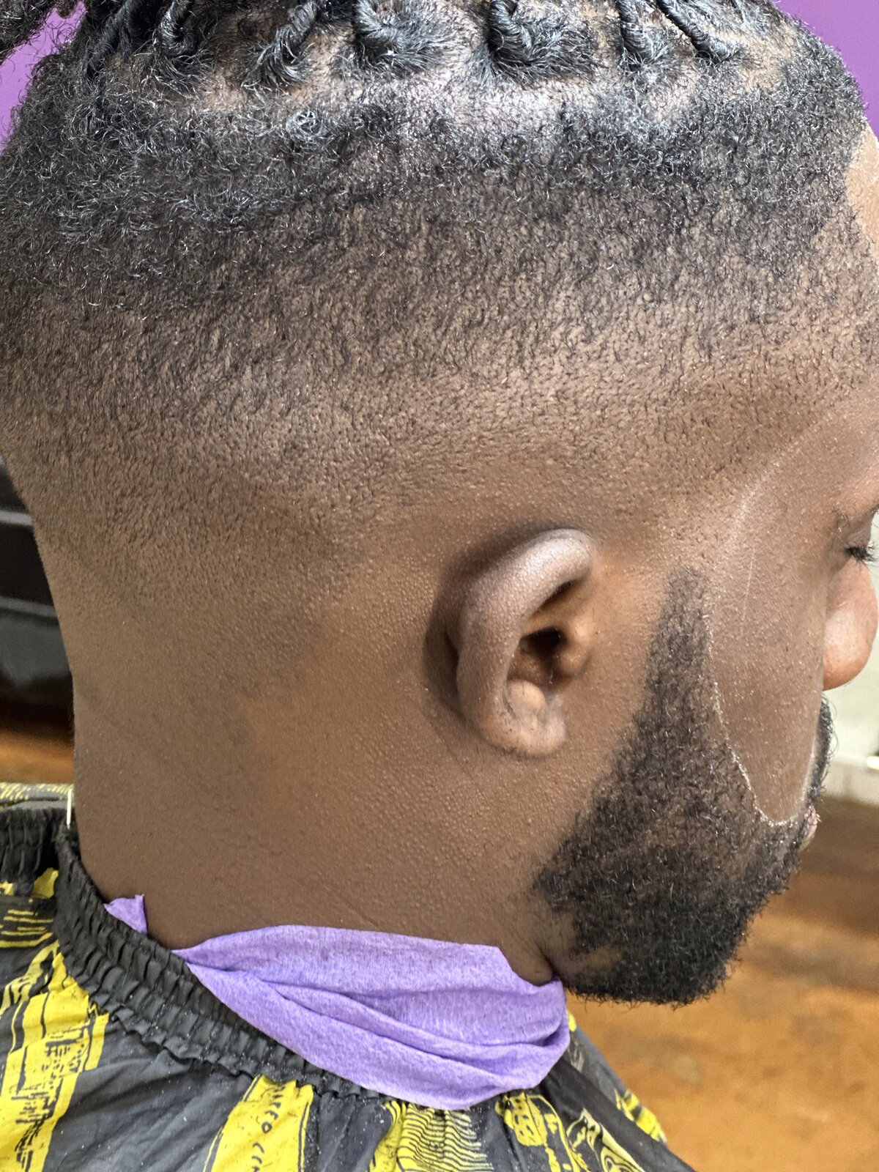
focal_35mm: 77
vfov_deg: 25.3
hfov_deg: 19.1
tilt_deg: -15.3
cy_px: 586
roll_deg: -4.6
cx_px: 440
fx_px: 2607
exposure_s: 1/30
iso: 400
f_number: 2.8
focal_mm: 9
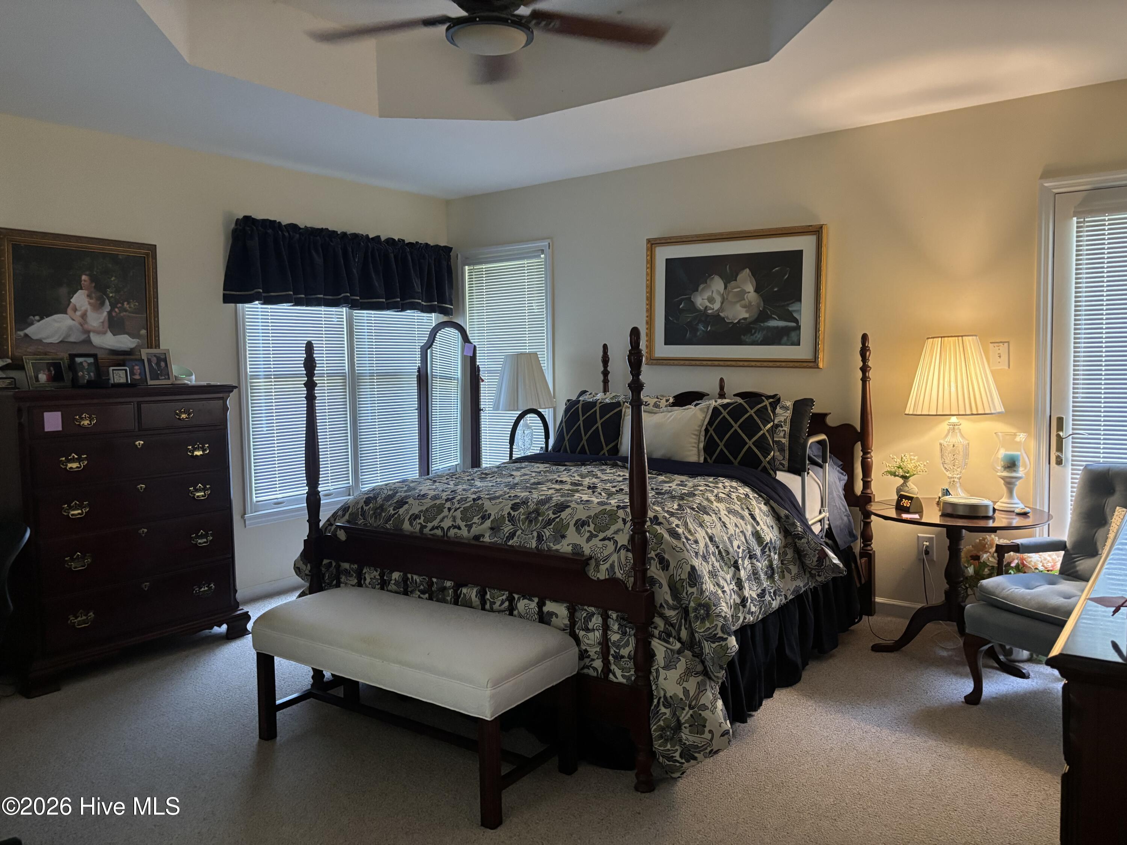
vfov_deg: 53.1
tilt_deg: -2.6
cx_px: 564
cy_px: 422
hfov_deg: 67.3
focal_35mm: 26
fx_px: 846
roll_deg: +1.1
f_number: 1.6
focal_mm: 5.96
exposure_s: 1/40
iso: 500
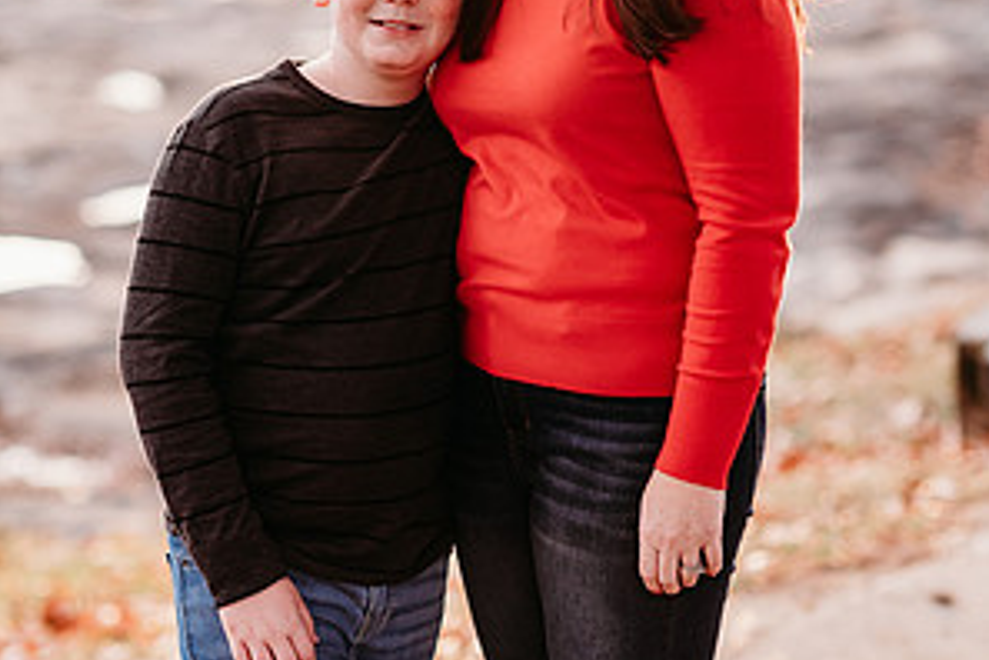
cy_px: 277
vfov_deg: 10.6
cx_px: 496
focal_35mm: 129
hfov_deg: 15.9
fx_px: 3544
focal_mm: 85
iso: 320
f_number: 2.2
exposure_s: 1/400
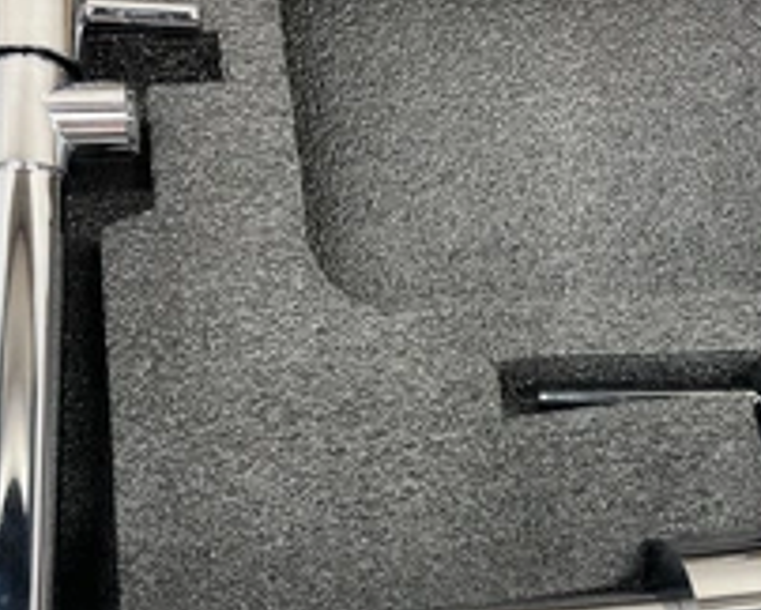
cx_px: 486
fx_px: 1262
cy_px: 339
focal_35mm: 56
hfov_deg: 33.3
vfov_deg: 27.2
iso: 50
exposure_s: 1/60
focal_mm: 3
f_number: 1.8
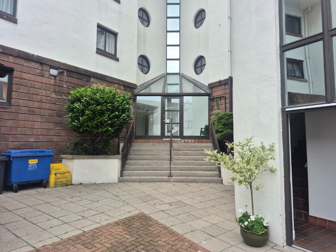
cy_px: 126
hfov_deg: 73.9
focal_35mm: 23
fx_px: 223
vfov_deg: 58.9
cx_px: 168
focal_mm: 5.4
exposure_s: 1/388
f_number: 1.8
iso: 25
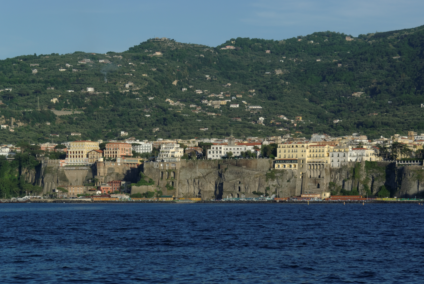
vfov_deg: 11.8
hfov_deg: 17.5
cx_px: 247
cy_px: 168
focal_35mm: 117
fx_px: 1375
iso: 100
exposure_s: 1/350
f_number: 6.7
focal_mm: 63
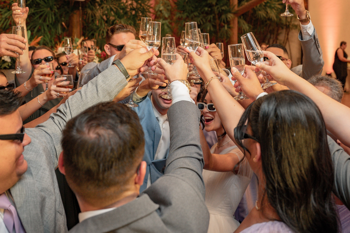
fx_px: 368
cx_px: 182
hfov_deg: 50.9
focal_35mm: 38
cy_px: 49
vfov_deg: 34.2
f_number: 2.8
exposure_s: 1/160
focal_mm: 24
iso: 1250
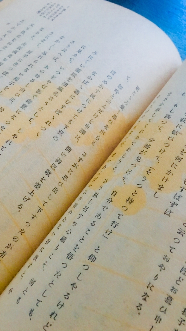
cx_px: 87
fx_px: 281
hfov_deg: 36.6
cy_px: 165
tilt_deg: -64.6
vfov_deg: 61.0
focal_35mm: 32
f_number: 2.2
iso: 80
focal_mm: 4.15
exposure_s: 1/4
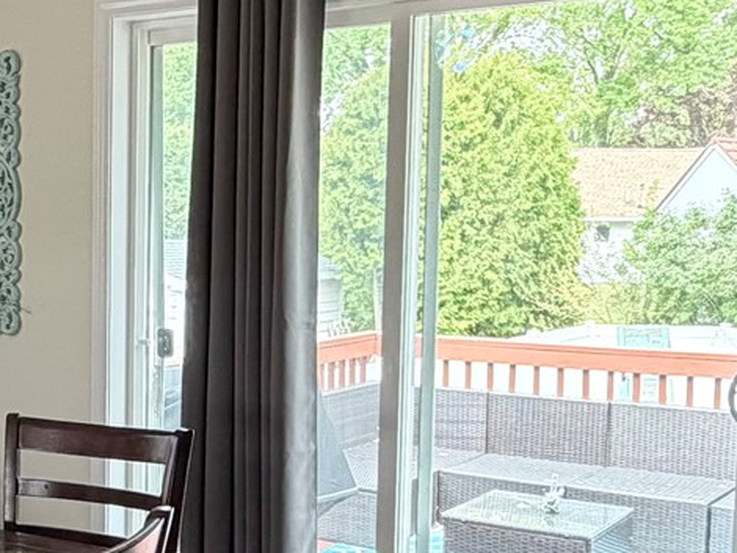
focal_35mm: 61
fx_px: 1299
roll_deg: +0.1
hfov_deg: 30.3
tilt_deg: -5.4
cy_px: 342
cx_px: 71
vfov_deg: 24.0
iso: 160
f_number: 2.2
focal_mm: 2.22
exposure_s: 1/120
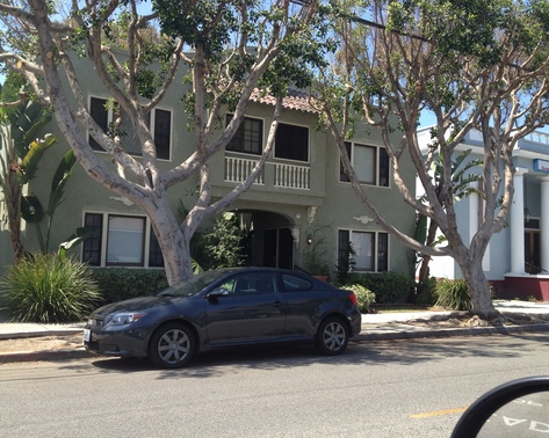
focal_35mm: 37
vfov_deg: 40.1
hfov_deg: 49.1
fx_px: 601
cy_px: 219
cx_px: 276
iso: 64
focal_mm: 4.28
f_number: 2.4
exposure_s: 1/642
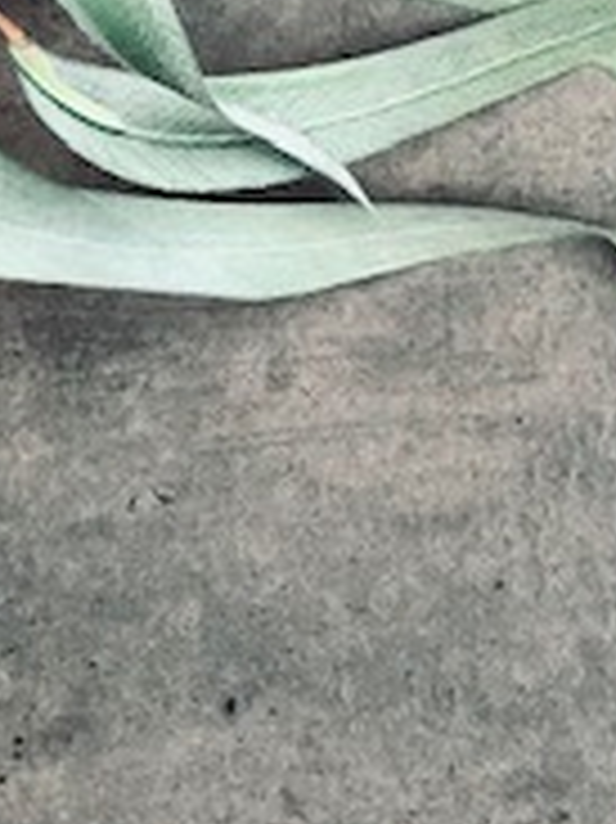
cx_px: 827
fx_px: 2328
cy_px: -45
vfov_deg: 19.3
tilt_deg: -87.7
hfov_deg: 14.4
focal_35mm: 98
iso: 40
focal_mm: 4
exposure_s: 1/30
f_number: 1.8
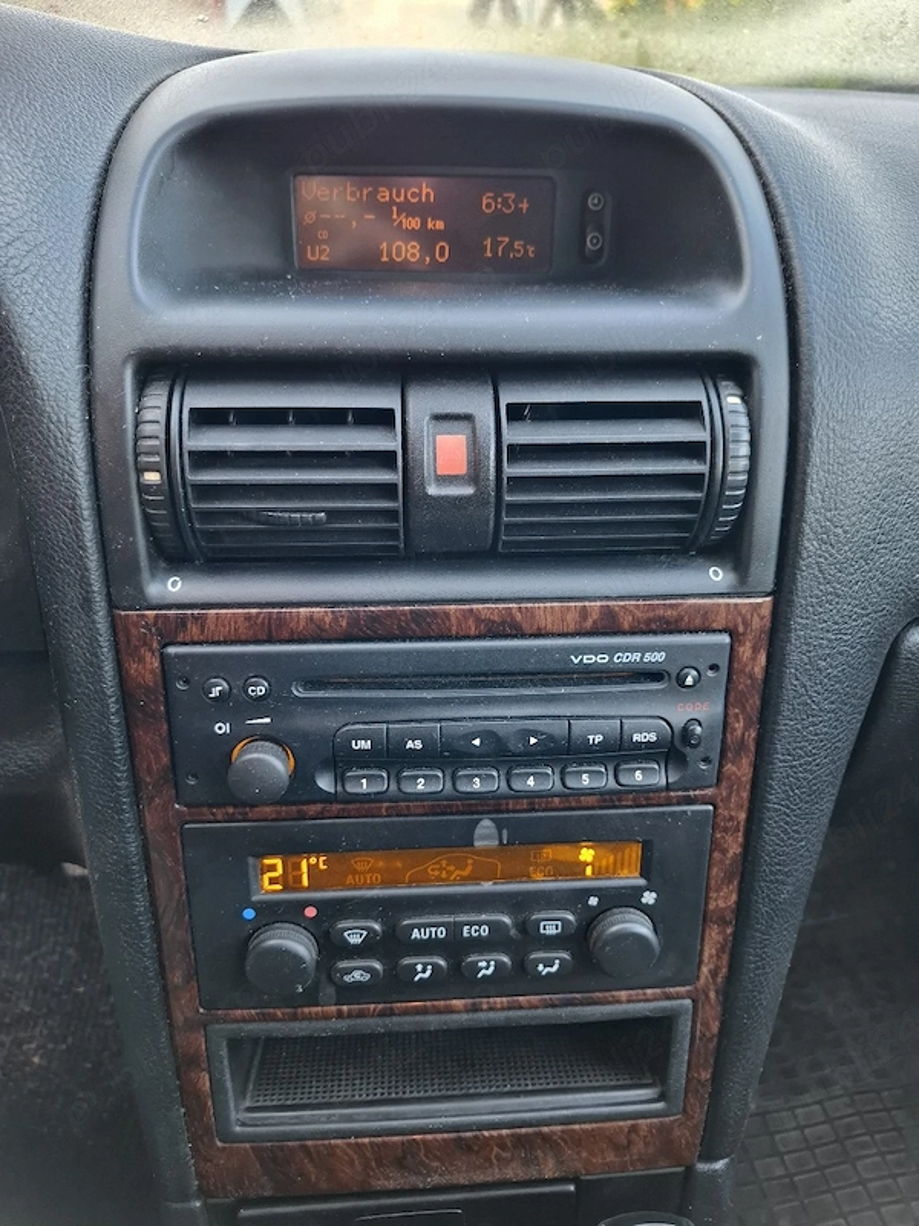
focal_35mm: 23
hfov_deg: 58.9
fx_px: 814
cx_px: 460
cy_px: 613
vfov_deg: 73.9
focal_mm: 5.54
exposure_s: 1/50
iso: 250
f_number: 1.8
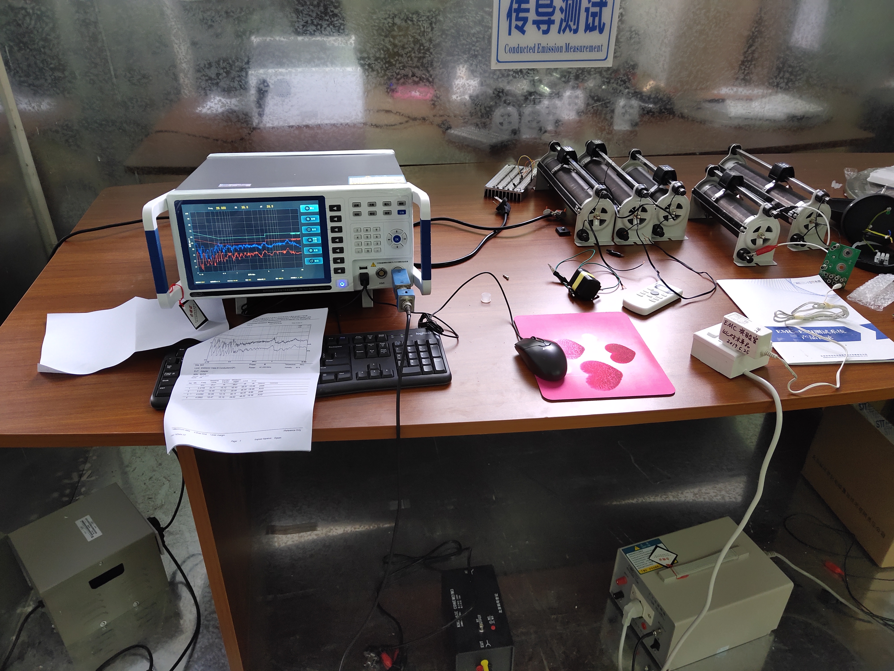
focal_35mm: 29
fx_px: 749
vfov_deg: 48.2
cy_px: 336
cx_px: 447
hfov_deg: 61.7
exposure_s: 1/50
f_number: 1.8
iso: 196
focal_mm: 4.27
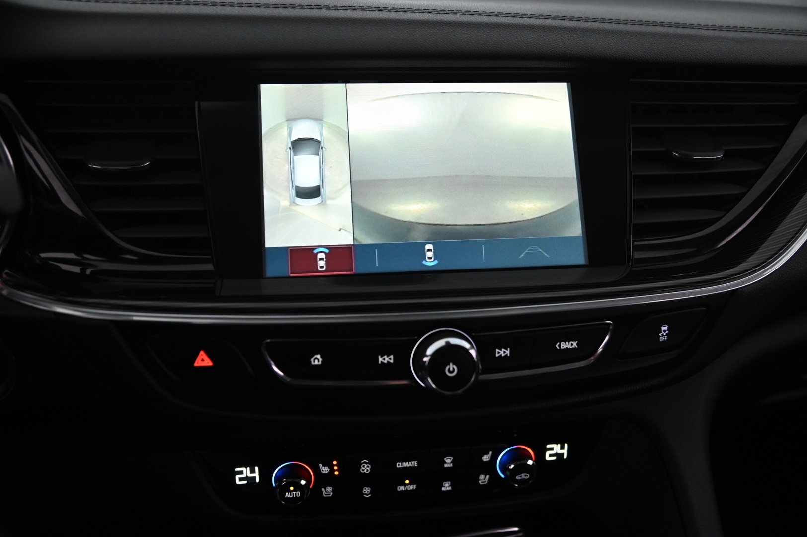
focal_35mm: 34
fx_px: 762
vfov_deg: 38.8
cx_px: 404
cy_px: 268
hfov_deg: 55.8
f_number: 4
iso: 2000
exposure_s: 1/50
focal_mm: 34
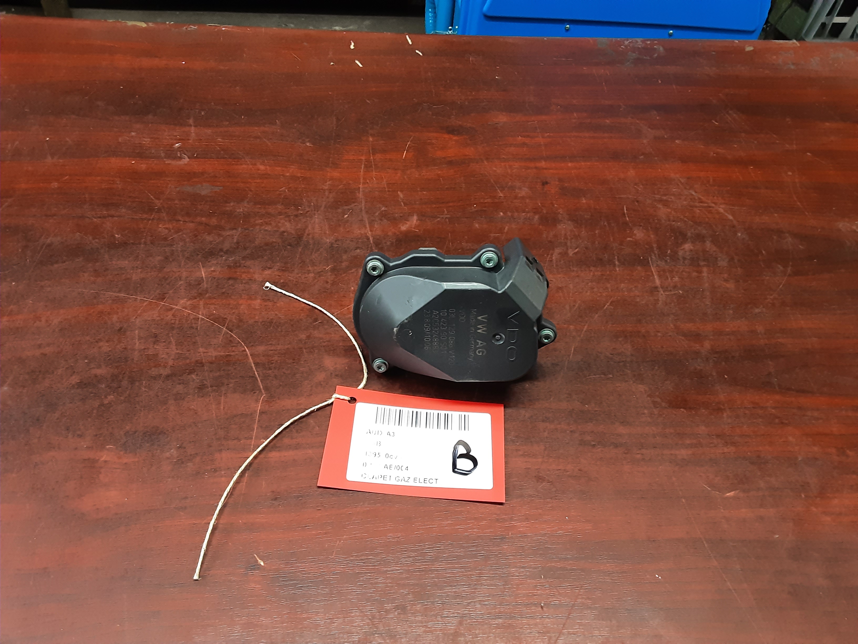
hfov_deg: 65.3
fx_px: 669
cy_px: 322
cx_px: 429
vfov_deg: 51.4
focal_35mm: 27
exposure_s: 1/25
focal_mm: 2.91
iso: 200
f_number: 1.9
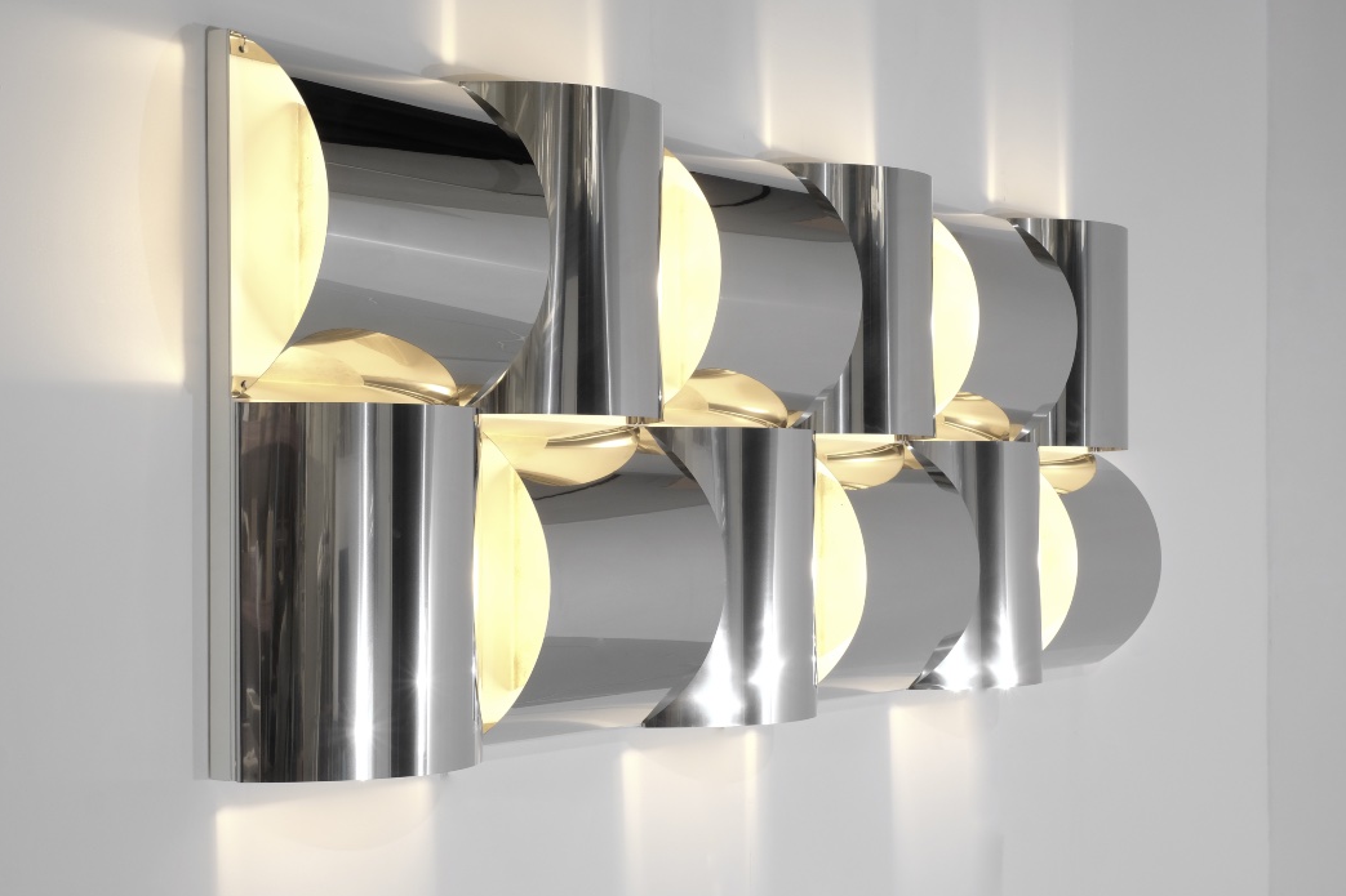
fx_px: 2280
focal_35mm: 61
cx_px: 616
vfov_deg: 22.3
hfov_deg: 32.9
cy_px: 451
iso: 400
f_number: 11
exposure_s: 1/10
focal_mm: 35
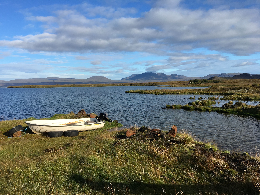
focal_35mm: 29
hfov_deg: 61.7
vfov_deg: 48.2
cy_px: 98
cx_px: 130
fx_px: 218
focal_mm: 4.15
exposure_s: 1/1425
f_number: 2.2
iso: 25
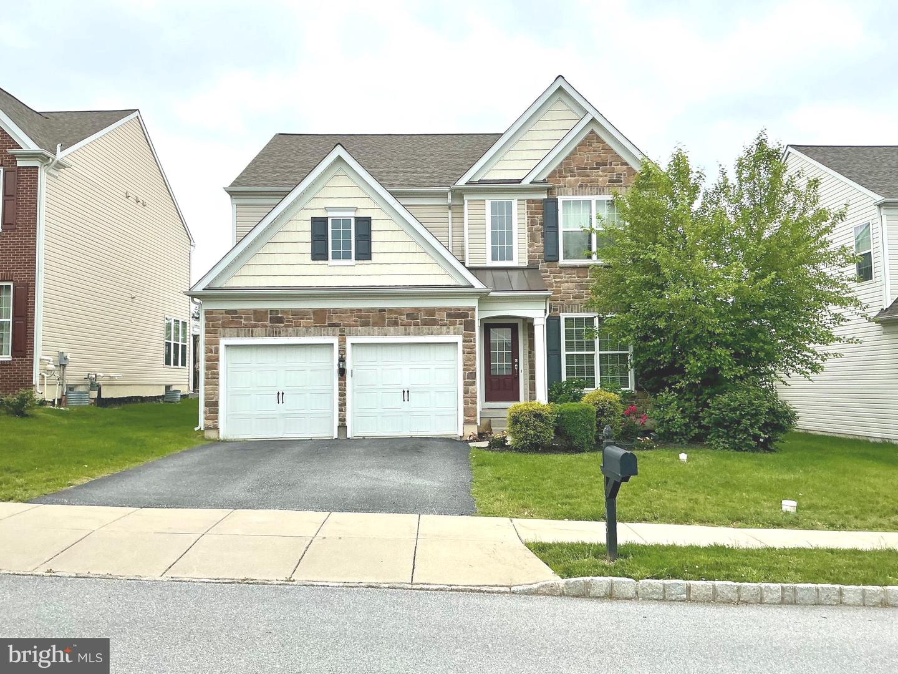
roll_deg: +1.7
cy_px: 337
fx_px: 726
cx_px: 449
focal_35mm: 28
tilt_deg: +4.5
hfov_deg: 63.4
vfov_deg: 49.7
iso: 25
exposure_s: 1/1221
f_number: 1.8
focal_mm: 3
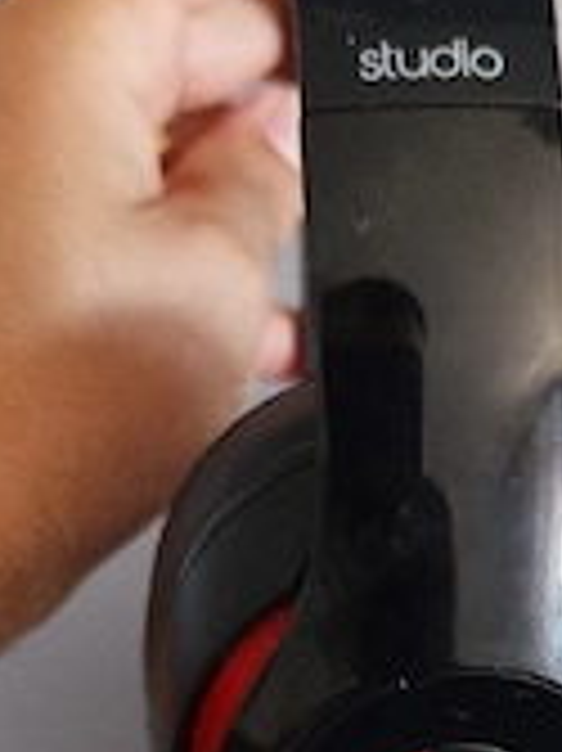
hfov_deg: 24.0
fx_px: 1300
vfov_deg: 31.2
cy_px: 621
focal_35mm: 60
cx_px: 450
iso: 400
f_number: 1.8
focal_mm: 5.23
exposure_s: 1/25
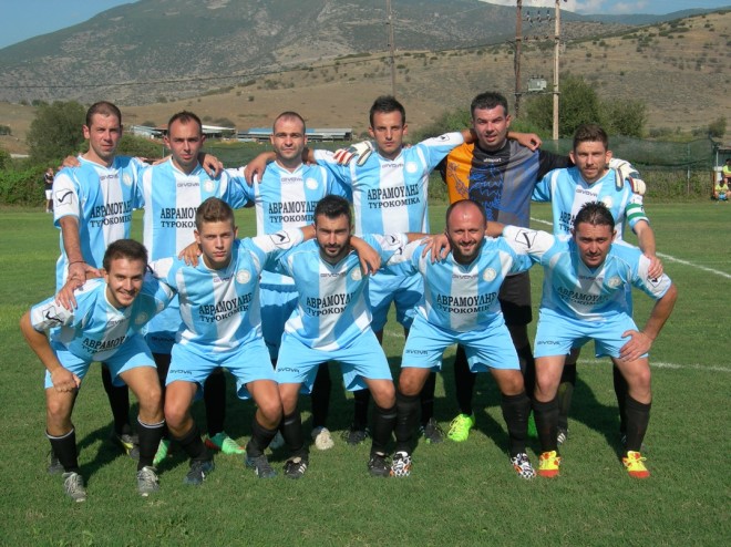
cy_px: 274
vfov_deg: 28.5
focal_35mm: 51
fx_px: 1076
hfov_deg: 37.5
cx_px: 366
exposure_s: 1/566
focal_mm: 10.6
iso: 50
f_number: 5.4
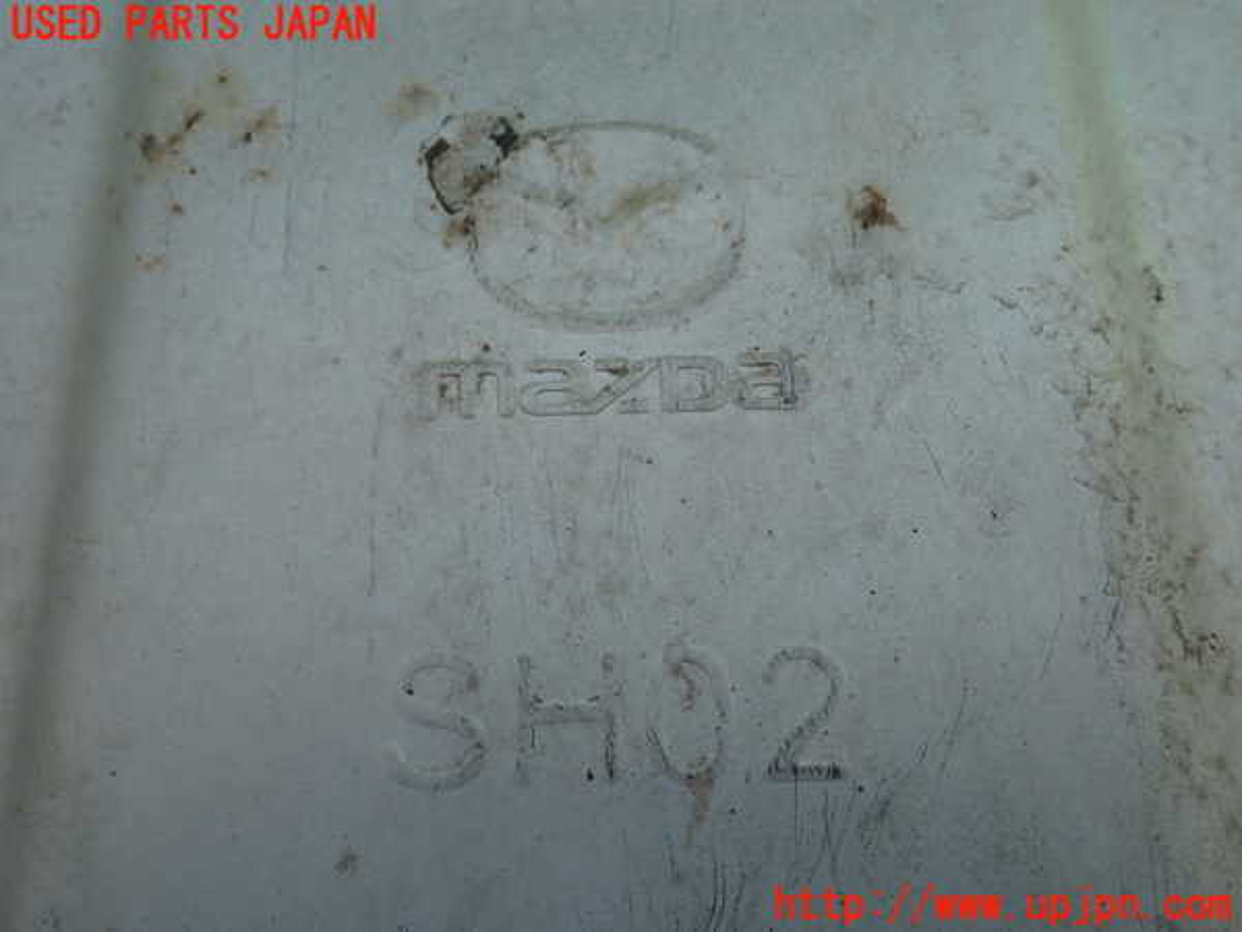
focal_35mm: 32
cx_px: 621
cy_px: 466
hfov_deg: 56.8
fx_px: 1148
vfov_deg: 44.2
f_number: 2.4
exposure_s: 1/125
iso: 125
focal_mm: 5.79
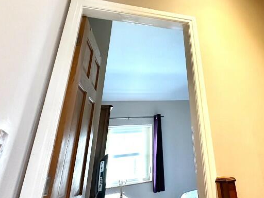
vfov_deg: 45.4
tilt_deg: +32.1
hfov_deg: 60.7
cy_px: 22
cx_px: 191
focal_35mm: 28
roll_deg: +5.1
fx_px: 214
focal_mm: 2.22
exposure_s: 1/50
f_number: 2.2
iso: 500
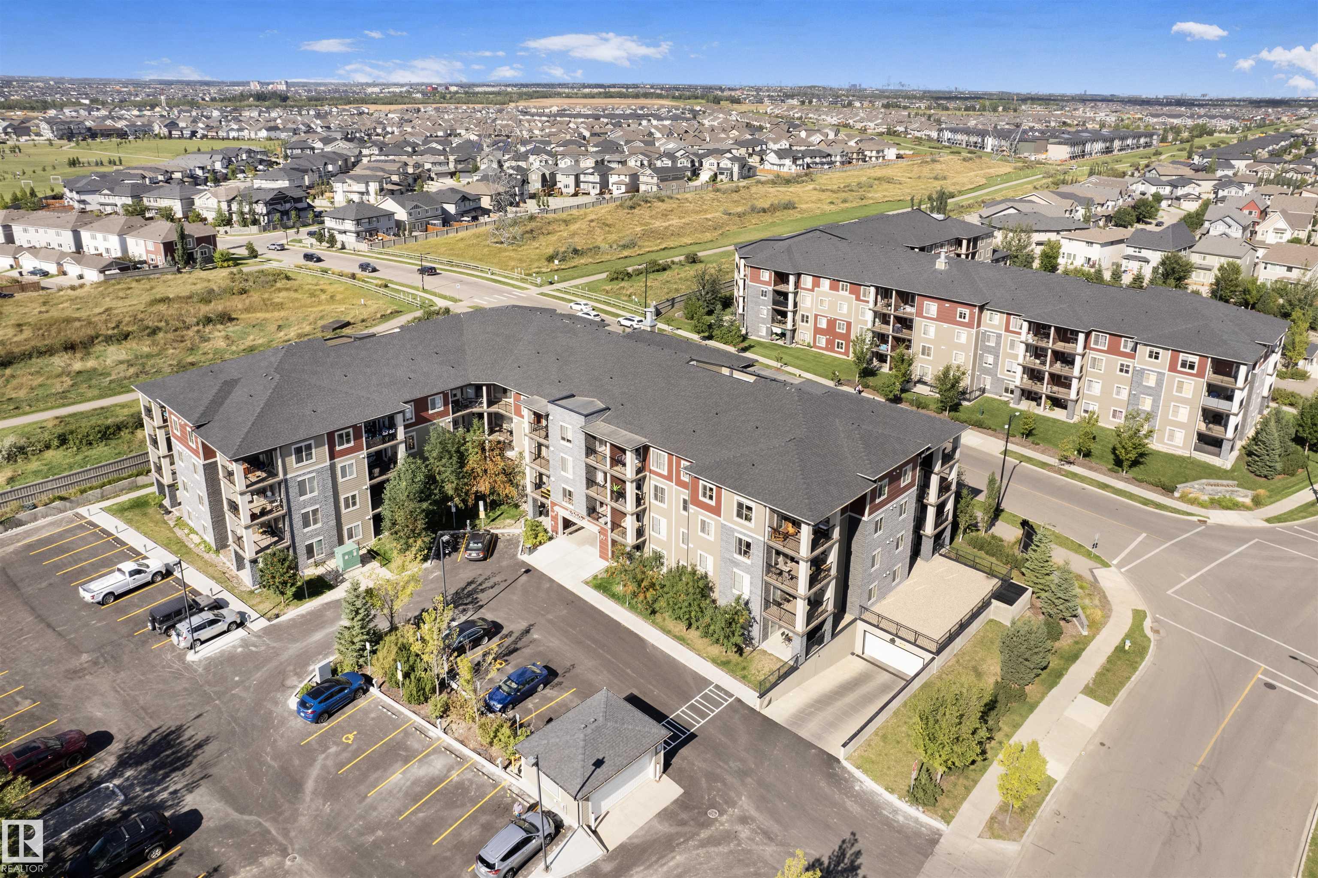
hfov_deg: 78.6
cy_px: 439
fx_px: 805
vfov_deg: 57.2
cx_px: 659
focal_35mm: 22
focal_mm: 8.38
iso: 130
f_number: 2.8
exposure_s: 1/2000
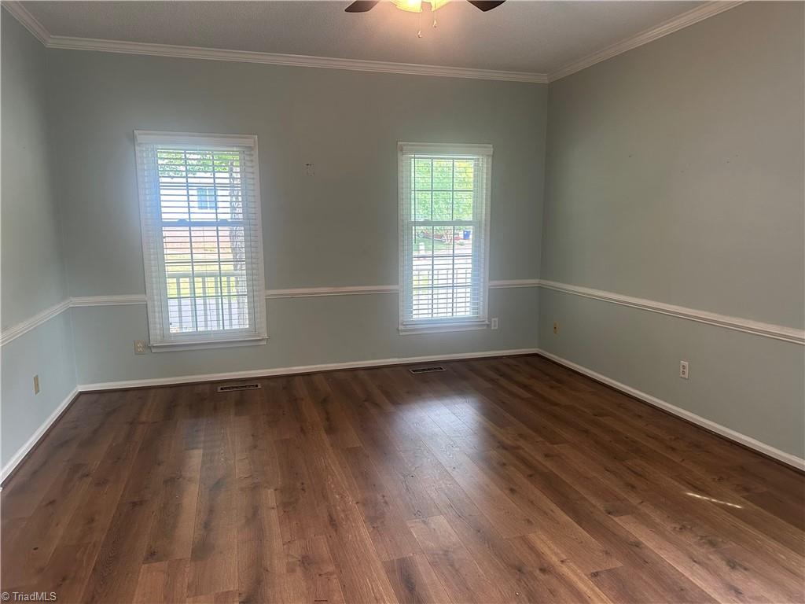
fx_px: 558
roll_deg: +0.4
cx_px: 402
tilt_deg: -8.0
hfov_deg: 71.6
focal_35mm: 24
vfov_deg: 56.8
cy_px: 302
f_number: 1.78
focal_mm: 6.86
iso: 200
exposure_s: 1/60
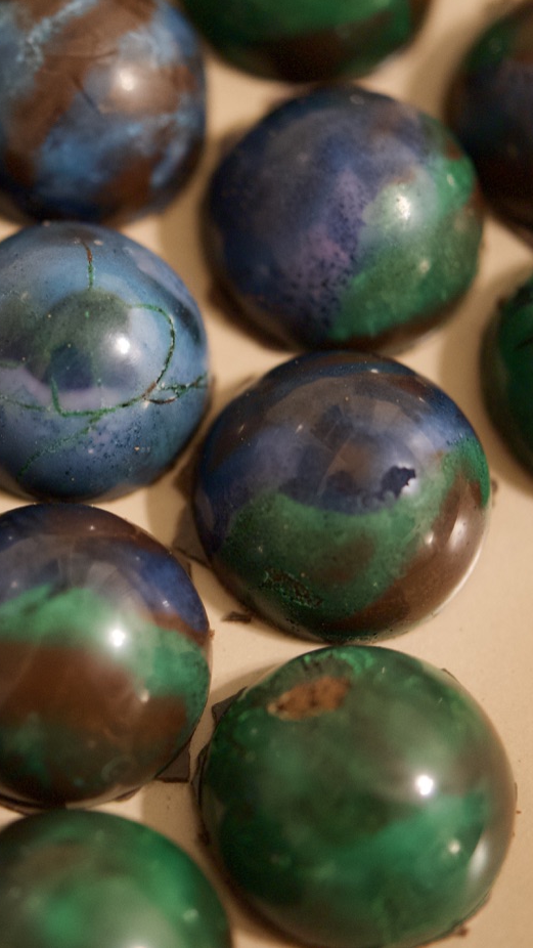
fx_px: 2386
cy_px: 472
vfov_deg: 22.5
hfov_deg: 12.6
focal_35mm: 95
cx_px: 13
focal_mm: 60
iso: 4000
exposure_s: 1/60
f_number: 3.2
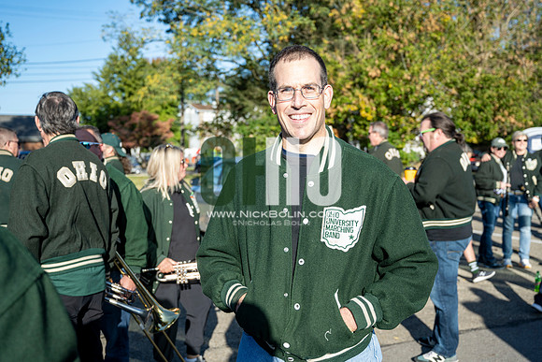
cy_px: 181
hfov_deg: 47.4
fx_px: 617
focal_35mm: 41
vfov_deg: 32.6
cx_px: 271
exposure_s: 1/500
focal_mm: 41
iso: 125
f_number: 4
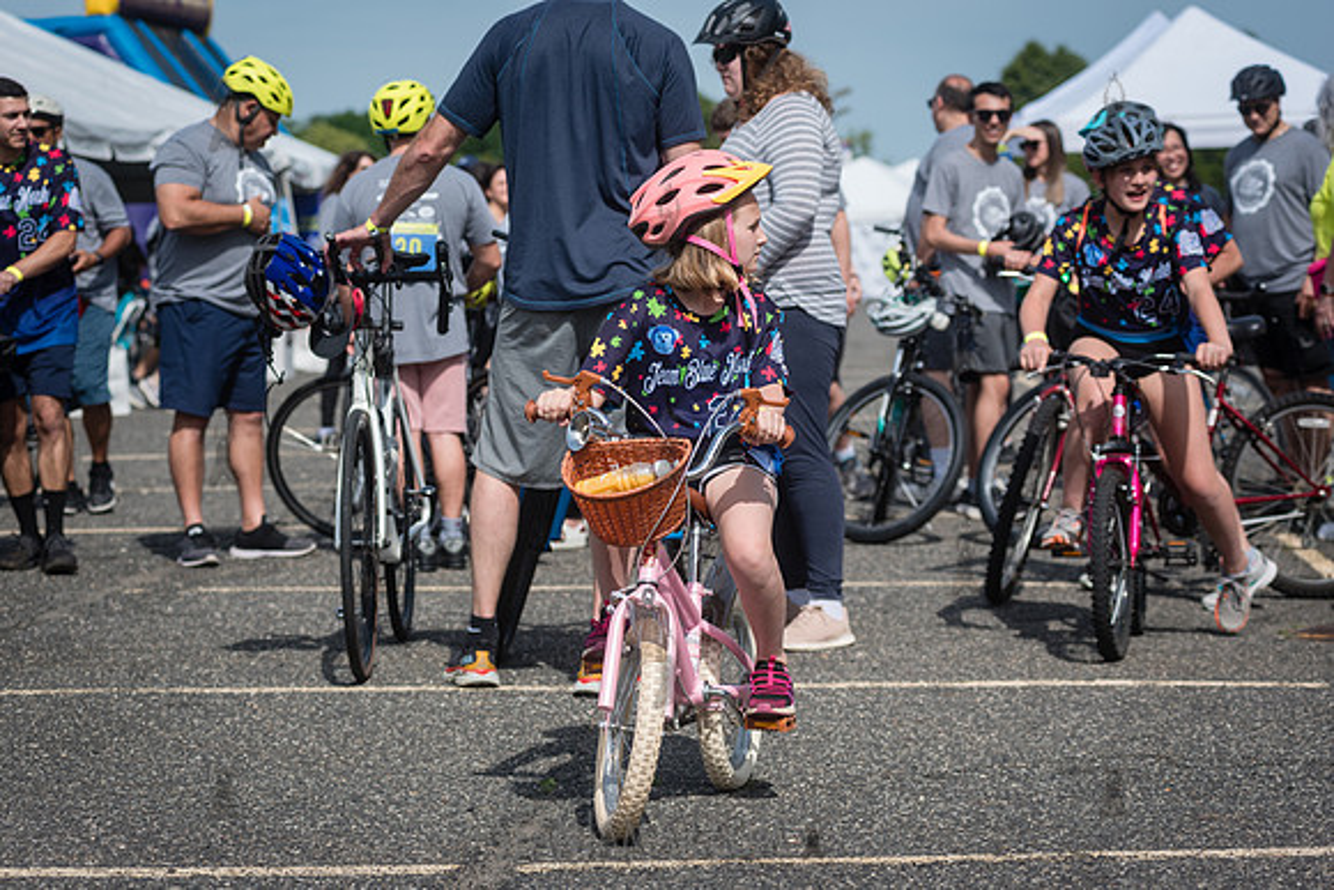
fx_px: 3410
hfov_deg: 22.1
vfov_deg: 14.9
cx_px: 667
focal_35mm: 92
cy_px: 445
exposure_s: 1/2000
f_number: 4.5
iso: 250
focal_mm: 92
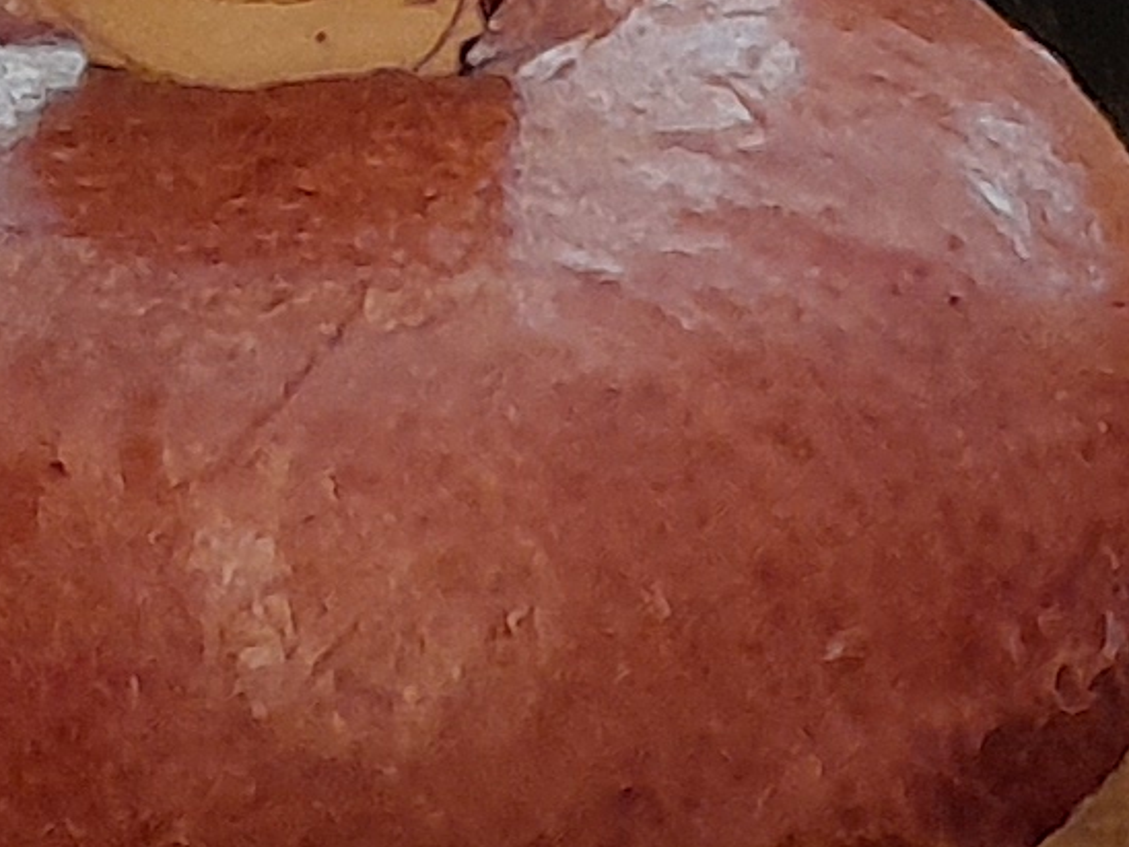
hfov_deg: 8.5
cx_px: 3189
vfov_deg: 7.4
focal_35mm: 201
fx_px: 6556
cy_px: 816
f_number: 1.8
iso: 400
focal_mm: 4
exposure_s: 1/50
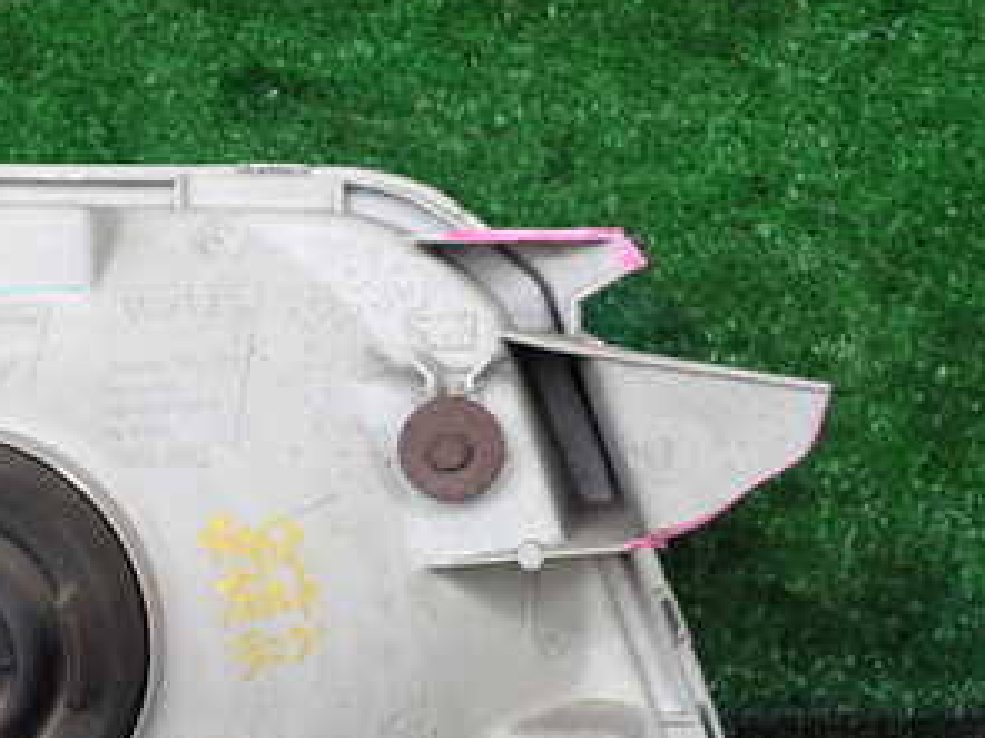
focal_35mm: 61
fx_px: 1735
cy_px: 498
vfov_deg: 23.9
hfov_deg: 30.5
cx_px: 130
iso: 100
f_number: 2.3
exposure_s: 1/80
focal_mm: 5.4
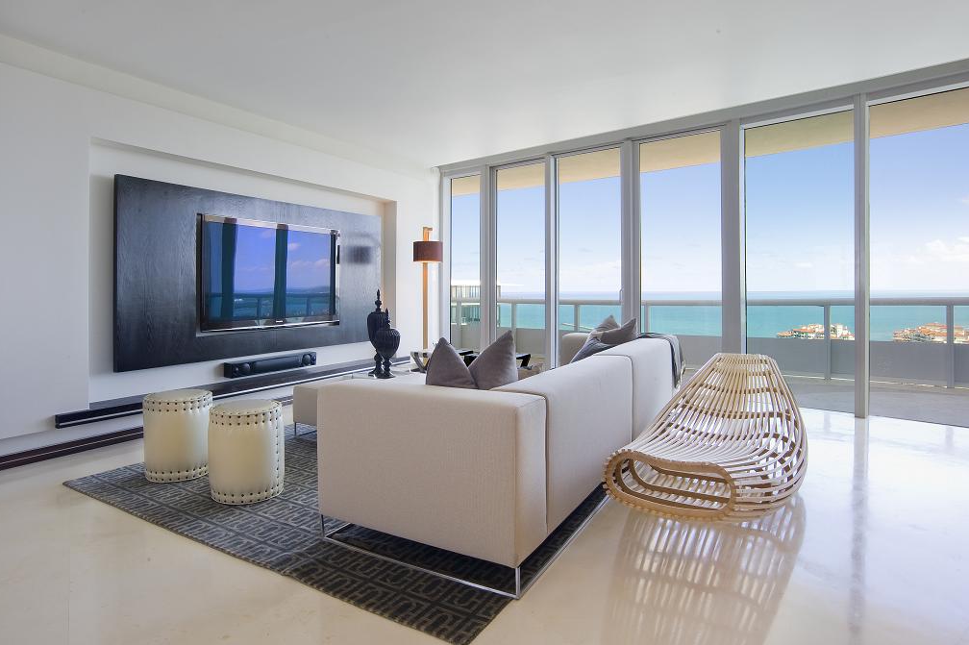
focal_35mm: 19
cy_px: 310
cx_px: 489
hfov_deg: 86.9
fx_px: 511
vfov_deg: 64.5
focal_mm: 18
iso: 200
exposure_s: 1/6
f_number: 18
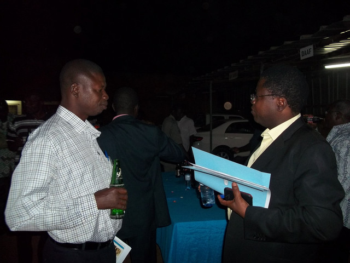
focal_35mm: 32
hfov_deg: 56.8
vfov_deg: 44.2
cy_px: 132
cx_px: 175
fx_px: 324
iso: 160
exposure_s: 1/30
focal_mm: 5.7
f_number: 2.9
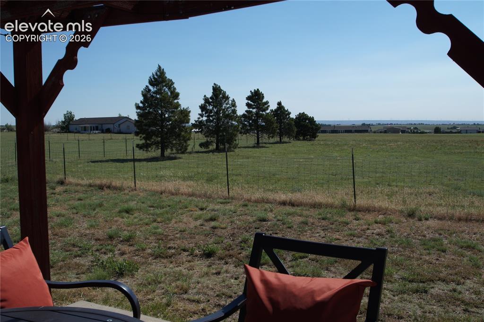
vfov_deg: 36.8
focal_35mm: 36
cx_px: 242
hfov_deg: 53.2
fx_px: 484
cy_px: 161
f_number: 9
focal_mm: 24
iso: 100
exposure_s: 1/320
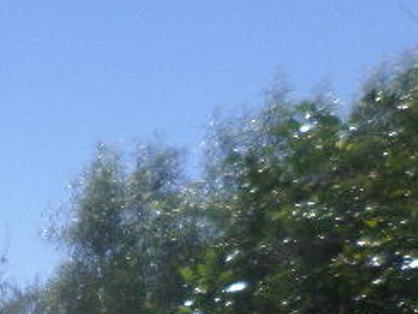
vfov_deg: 12.6
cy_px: 597
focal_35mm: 105
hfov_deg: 14.8
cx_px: -454
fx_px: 1268
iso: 80
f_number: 2.5
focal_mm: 4.5
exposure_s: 1/2000
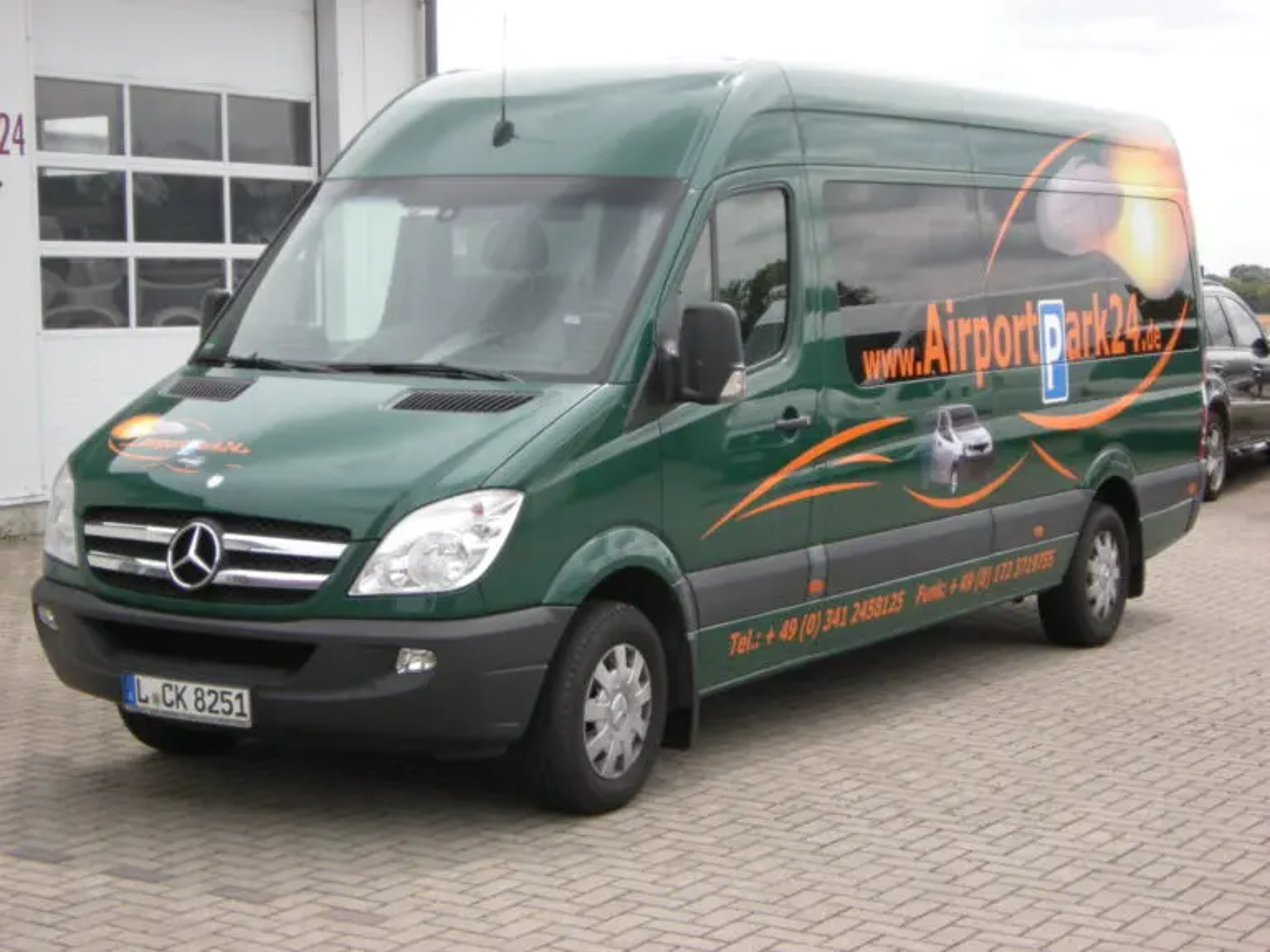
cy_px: 476
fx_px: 2531
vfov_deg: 21.3
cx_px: 635
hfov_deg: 28.2
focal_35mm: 69
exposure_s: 1/235
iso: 64
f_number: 4.4
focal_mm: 11.5
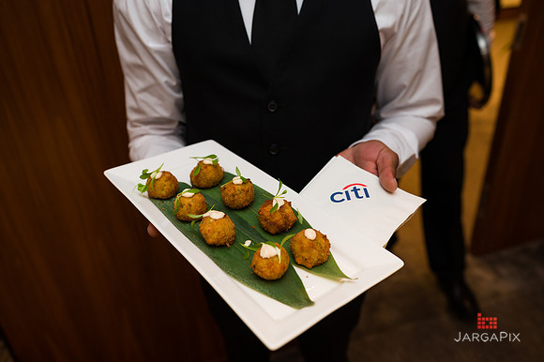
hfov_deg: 60.3
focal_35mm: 31
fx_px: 468
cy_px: 181
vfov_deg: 42.3
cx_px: 272
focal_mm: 31
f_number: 4
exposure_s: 1/125
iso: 640
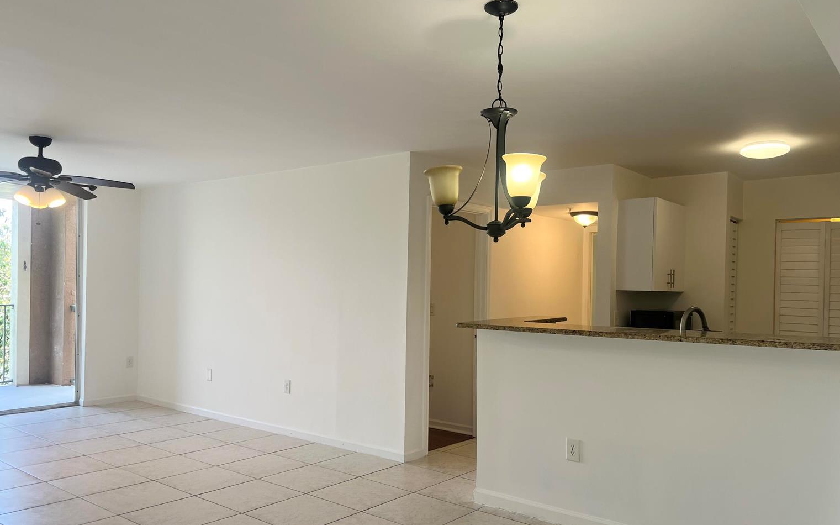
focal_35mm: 29
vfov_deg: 43.1
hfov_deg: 64.6
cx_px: 406
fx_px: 664
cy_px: 290
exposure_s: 1/132
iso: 40
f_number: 1.5
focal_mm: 5.7
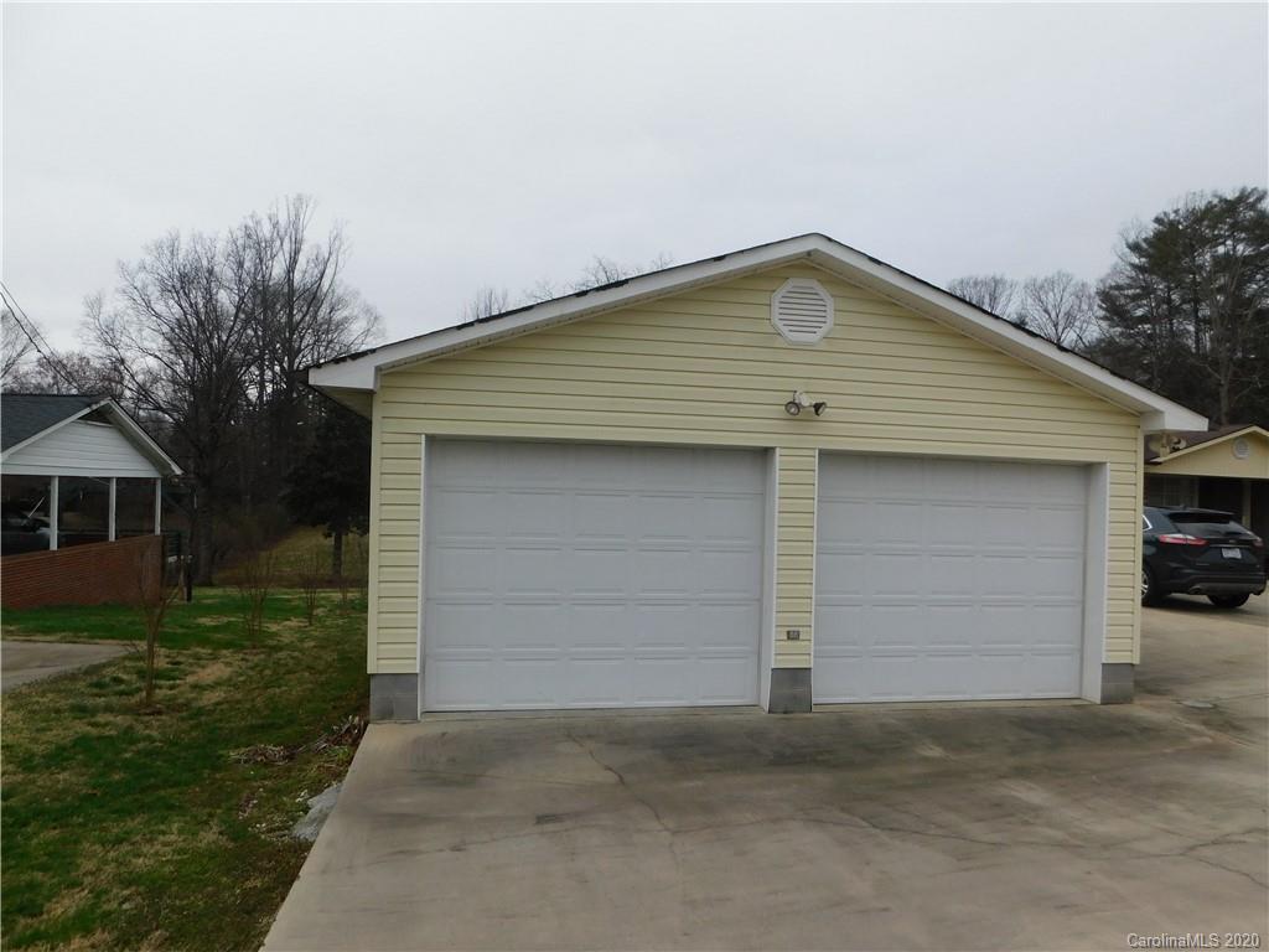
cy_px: 476
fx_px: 843
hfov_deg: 73.9
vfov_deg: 58.9
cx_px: 634
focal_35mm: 23
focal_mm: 4
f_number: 3
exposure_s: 1/800
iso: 125
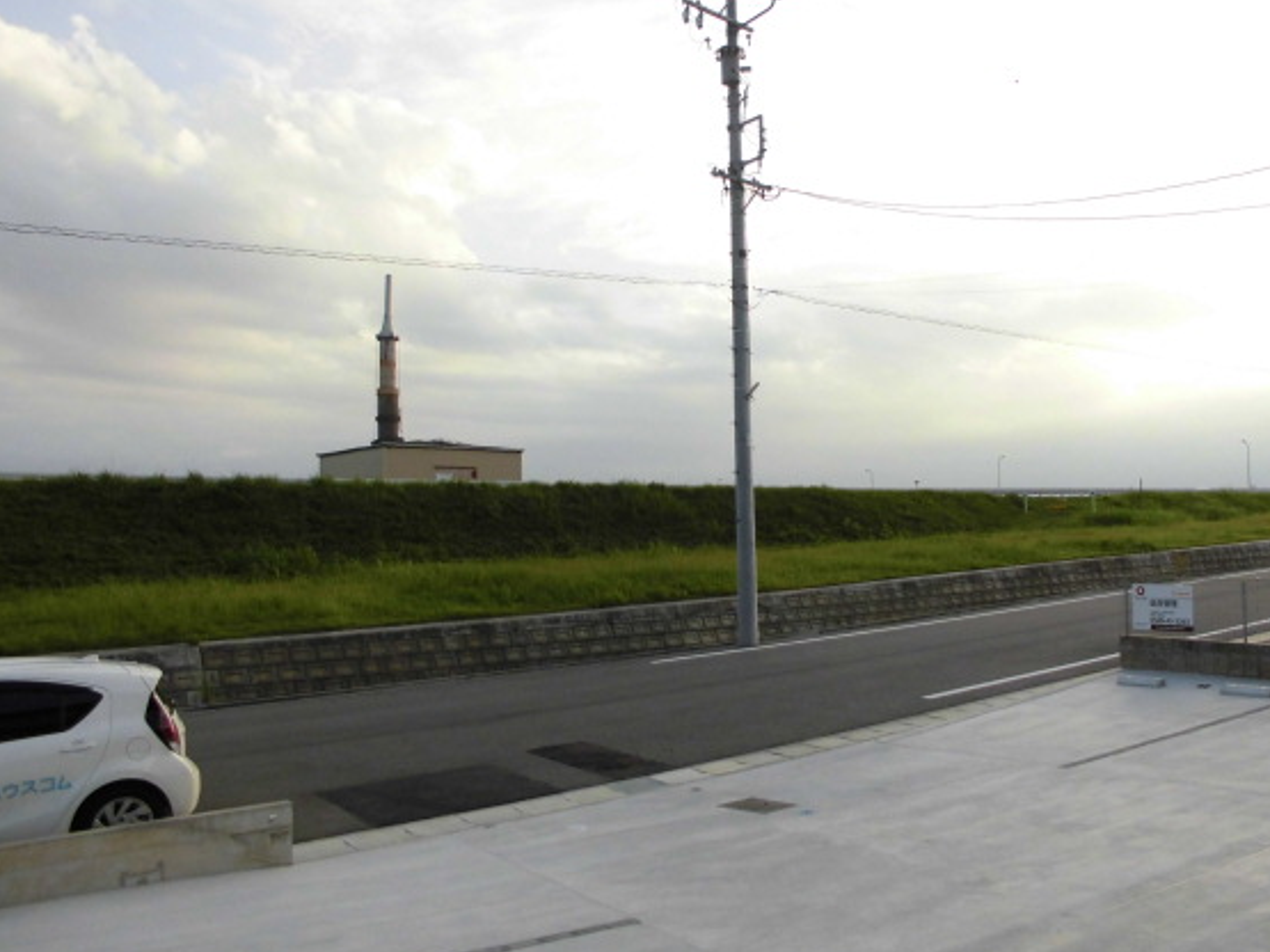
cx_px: 691
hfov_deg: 59.9
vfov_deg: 46.8
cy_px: 451
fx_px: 1100
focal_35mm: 30
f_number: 3.5
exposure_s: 1/200
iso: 100
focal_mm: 4.6
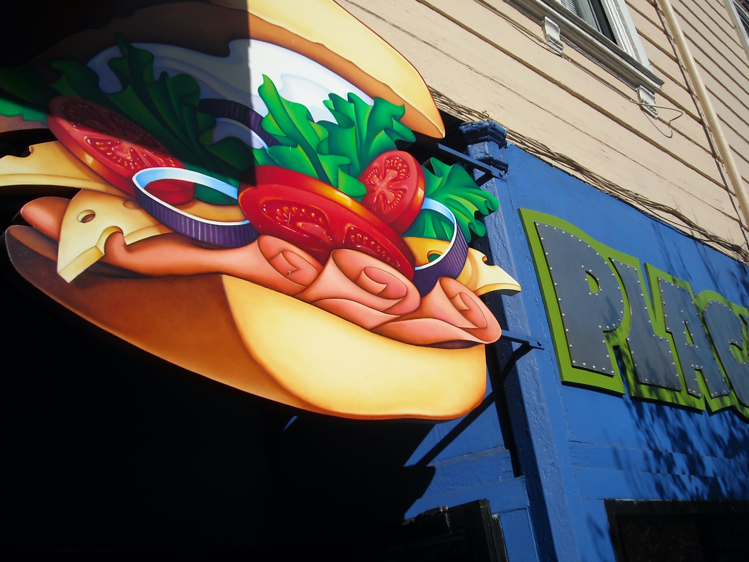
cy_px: 280
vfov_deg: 35.1
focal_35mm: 41
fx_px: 887
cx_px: 372
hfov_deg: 45.8
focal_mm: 5.7
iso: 64
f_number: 5.6
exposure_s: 1/500
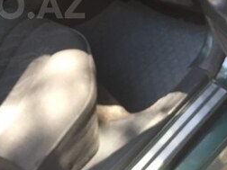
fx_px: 498
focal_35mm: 76
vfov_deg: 18.9
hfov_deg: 24.3
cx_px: -7
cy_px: 5
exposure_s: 1/33
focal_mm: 4.15
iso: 50
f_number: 2.2
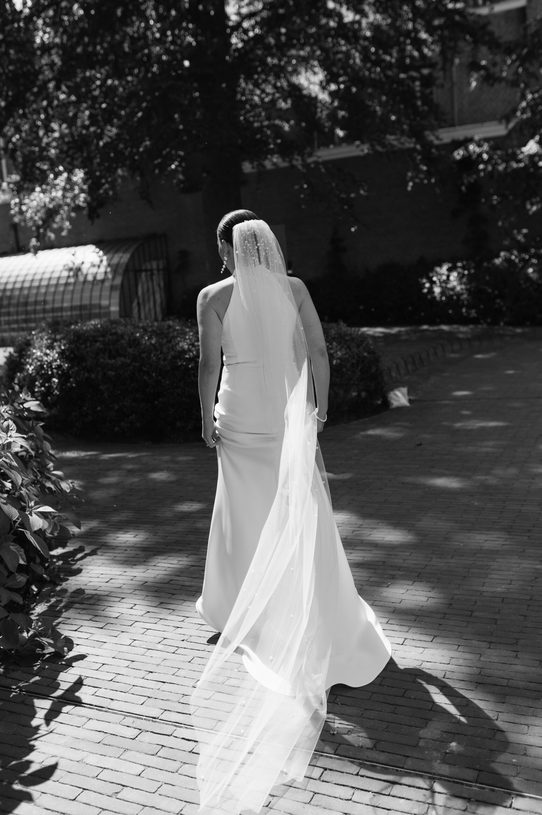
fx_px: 792
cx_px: 271
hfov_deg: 37.8
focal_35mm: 35
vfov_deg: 54.5
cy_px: 408
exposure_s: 1/2500
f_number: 3.2
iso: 200
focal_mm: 35
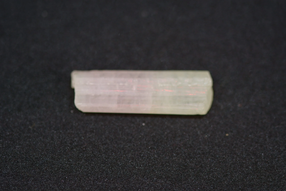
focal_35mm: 158
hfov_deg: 13.0
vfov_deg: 8.7
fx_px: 1251
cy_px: 96
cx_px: 143
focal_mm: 105
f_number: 3.8
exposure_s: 1/60
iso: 800
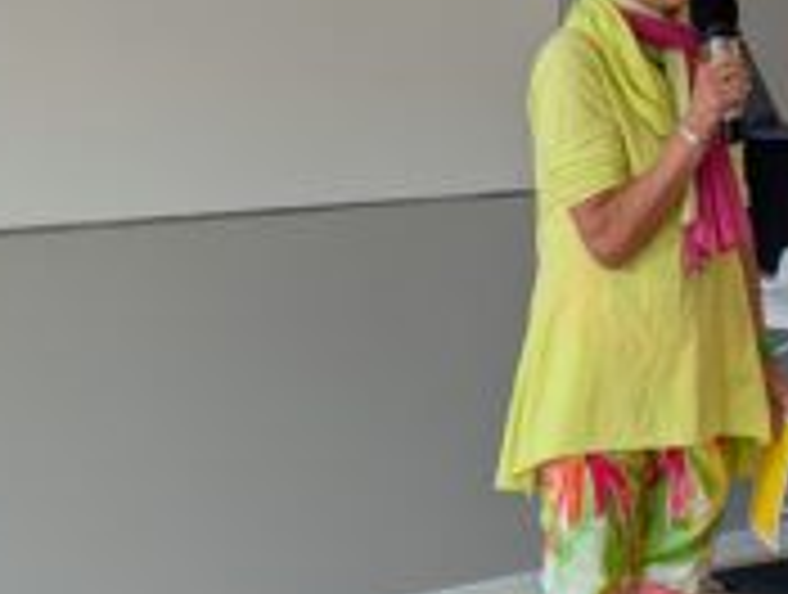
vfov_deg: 10.4
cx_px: 675
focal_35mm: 143
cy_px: 225
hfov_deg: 13.7
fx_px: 3262
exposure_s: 1/84.4
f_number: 1.85
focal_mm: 6.81
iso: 54
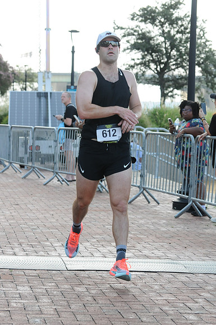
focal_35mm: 120
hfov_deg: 11.4
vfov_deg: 17.1
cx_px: 108
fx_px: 1083
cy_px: 162
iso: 800
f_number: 5
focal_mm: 80
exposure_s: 1/800
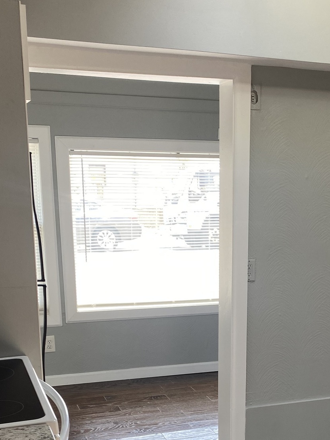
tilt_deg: -13.4
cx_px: 245
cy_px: 355
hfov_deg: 26.7
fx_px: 686
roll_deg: -0.3
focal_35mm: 54
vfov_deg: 34.4
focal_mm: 4.25
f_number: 1.8
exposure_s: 1/120
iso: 50
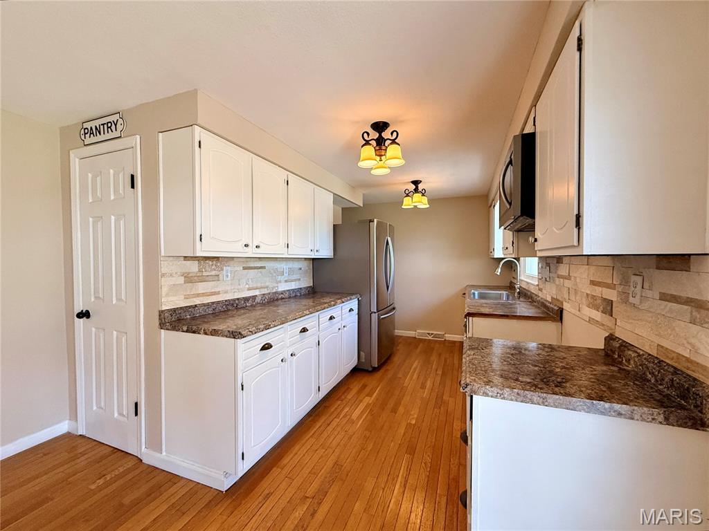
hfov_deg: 102.1
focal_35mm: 14
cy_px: 266
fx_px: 287
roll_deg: -1.7
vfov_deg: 85.7
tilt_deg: -1.2
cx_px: 354
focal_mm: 2.22
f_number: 2.2
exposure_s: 1/120
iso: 250
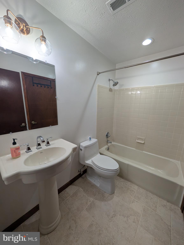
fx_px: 85
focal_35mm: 12
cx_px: 92
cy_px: 122
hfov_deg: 94.6
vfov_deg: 110.5
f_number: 1.7
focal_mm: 2.02
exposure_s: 1/164
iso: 47
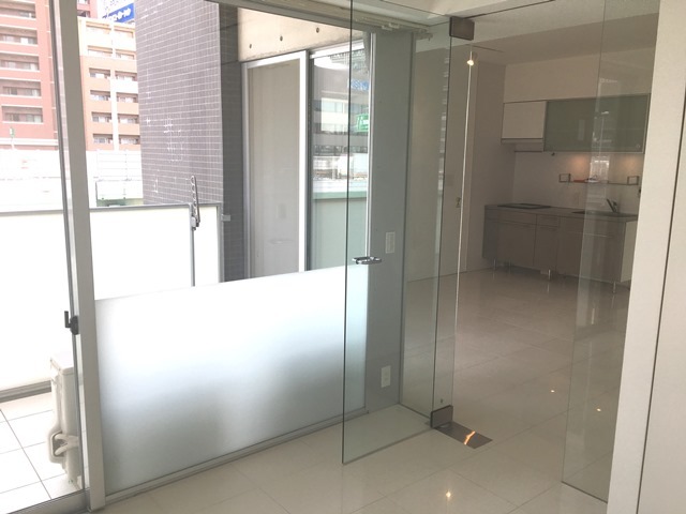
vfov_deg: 48.2
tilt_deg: -9.5
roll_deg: -0.7
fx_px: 575
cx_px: 343
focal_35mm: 29
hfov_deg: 61.7
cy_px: 257
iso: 25
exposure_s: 1/226
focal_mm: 4.15
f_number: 2.2
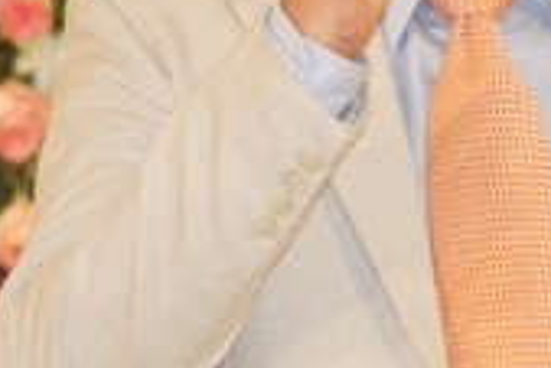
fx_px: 11933
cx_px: 417
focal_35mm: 779
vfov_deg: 1.8
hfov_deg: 2.6
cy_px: 29
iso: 800
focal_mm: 160
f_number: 5
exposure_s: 1/50
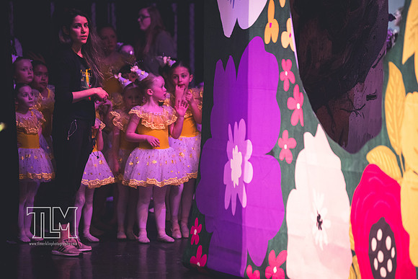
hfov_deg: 10.8
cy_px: 140
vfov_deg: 7.2
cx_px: 209
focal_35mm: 190
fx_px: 2207
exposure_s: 1/250
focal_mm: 190
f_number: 2.8
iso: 5600
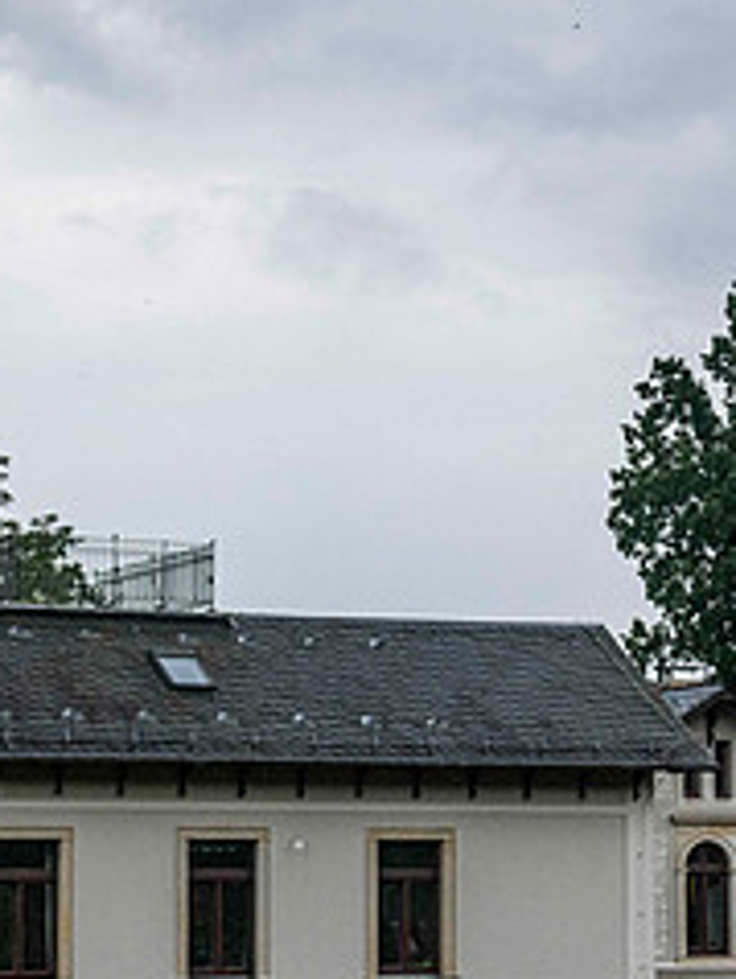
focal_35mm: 111
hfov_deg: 13.4
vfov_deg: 17.7
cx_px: 443
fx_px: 3141
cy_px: 668
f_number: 4
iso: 1100
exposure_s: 1/100
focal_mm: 44
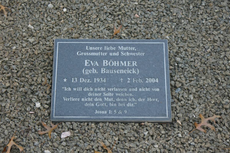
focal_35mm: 105
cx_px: 115
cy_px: 76
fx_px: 670
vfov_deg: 13.0
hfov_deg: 19.5
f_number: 5.6
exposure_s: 1/125
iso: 320
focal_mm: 70
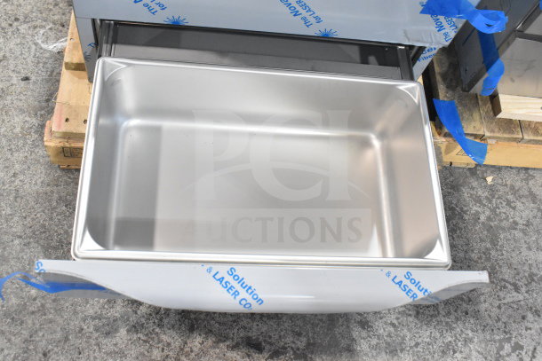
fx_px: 542
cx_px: 271
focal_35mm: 36
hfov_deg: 53.1
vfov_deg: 36.9
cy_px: 180
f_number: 7.1
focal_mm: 24
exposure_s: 1/200
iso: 6400
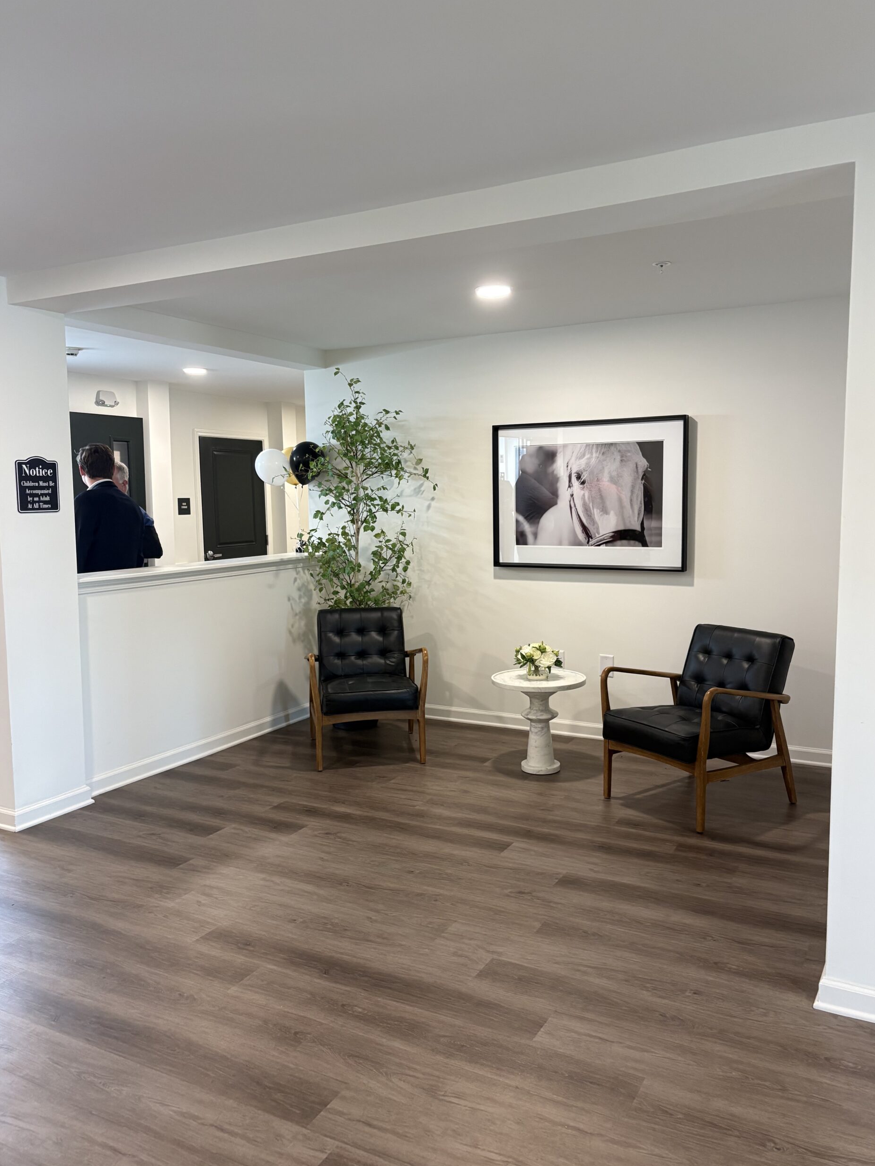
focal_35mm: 27
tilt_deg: -4.5
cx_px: 446
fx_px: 910
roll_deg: +0.6
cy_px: 580
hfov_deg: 51.4
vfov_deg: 65.3
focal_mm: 5.96
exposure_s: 1/60
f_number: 1.6
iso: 200
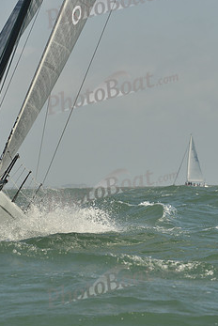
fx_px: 3028
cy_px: 153
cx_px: -2
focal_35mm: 334
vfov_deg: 6.2
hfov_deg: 4.1
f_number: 9
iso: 280
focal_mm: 200
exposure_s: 1/1250
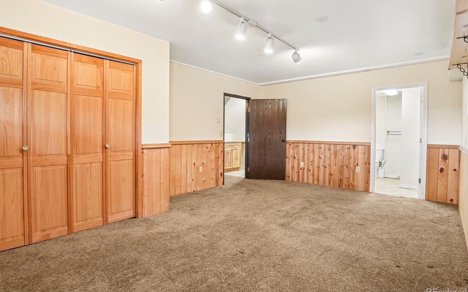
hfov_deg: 92.6
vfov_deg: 66.3
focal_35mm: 18
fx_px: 224
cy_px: 136
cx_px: 232
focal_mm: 11
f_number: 8
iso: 500
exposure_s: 1/20
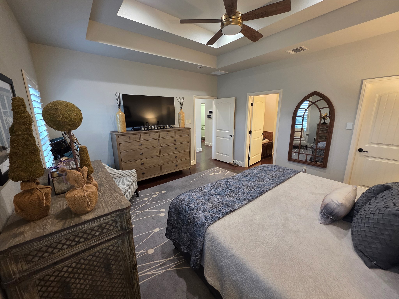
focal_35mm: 13
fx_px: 150
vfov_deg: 89.9
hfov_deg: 106.2
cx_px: 200
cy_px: 150
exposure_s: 1/54.4
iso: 250
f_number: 1.9
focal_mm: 2.2
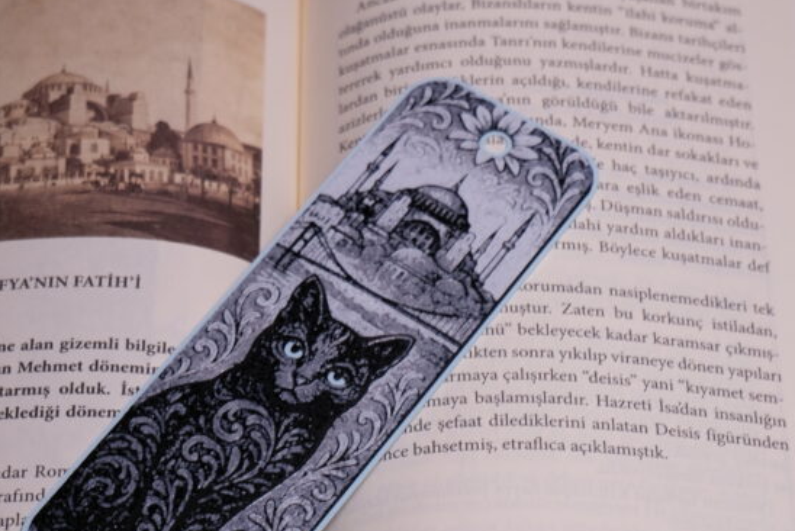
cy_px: 398
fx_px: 2187
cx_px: 250
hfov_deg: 20.5
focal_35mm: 99
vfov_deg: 13.8
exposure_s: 1/15
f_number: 5
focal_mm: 35.3
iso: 250
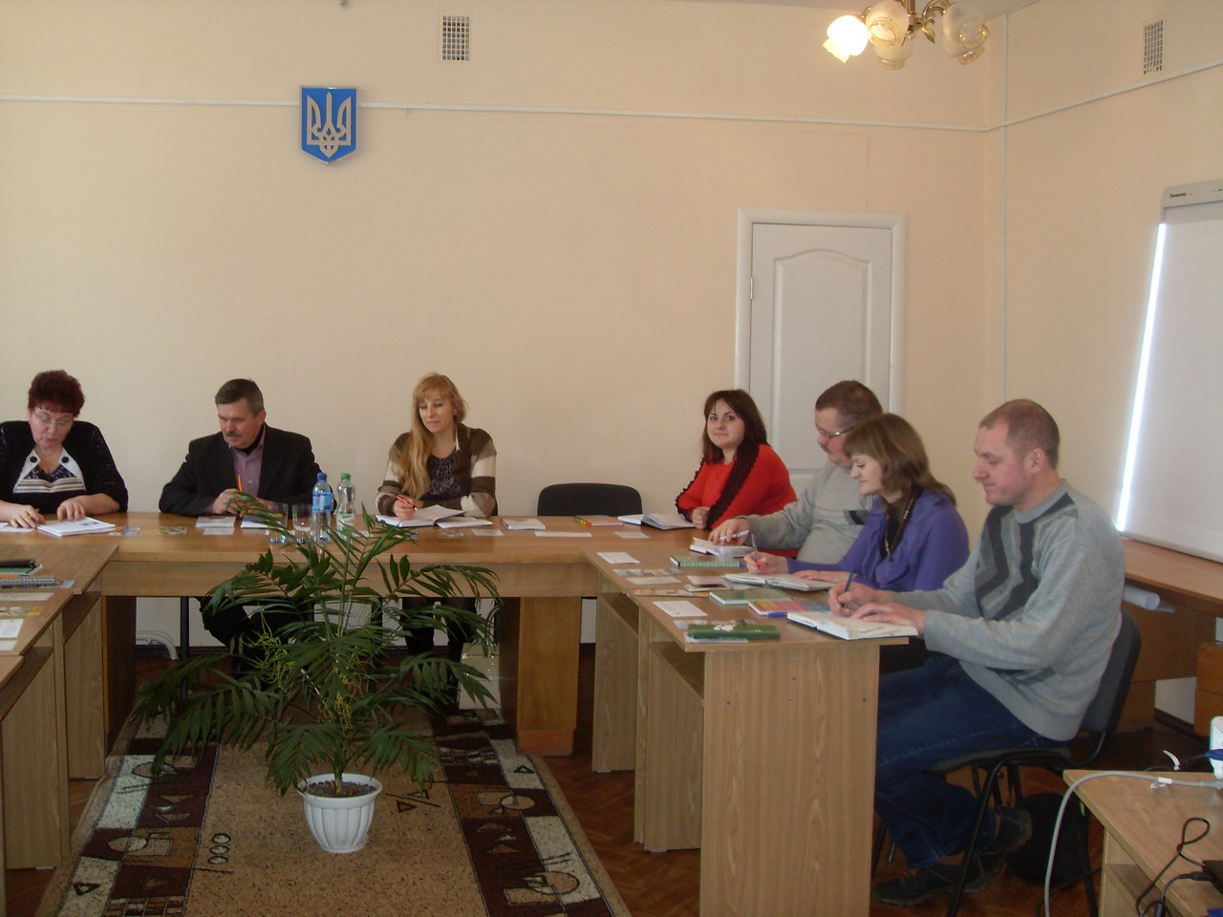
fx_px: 1237
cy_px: 458
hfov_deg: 52.6
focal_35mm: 35
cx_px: 612
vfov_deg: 40.7
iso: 160
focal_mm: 6.3
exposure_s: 1/45
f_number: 2.8
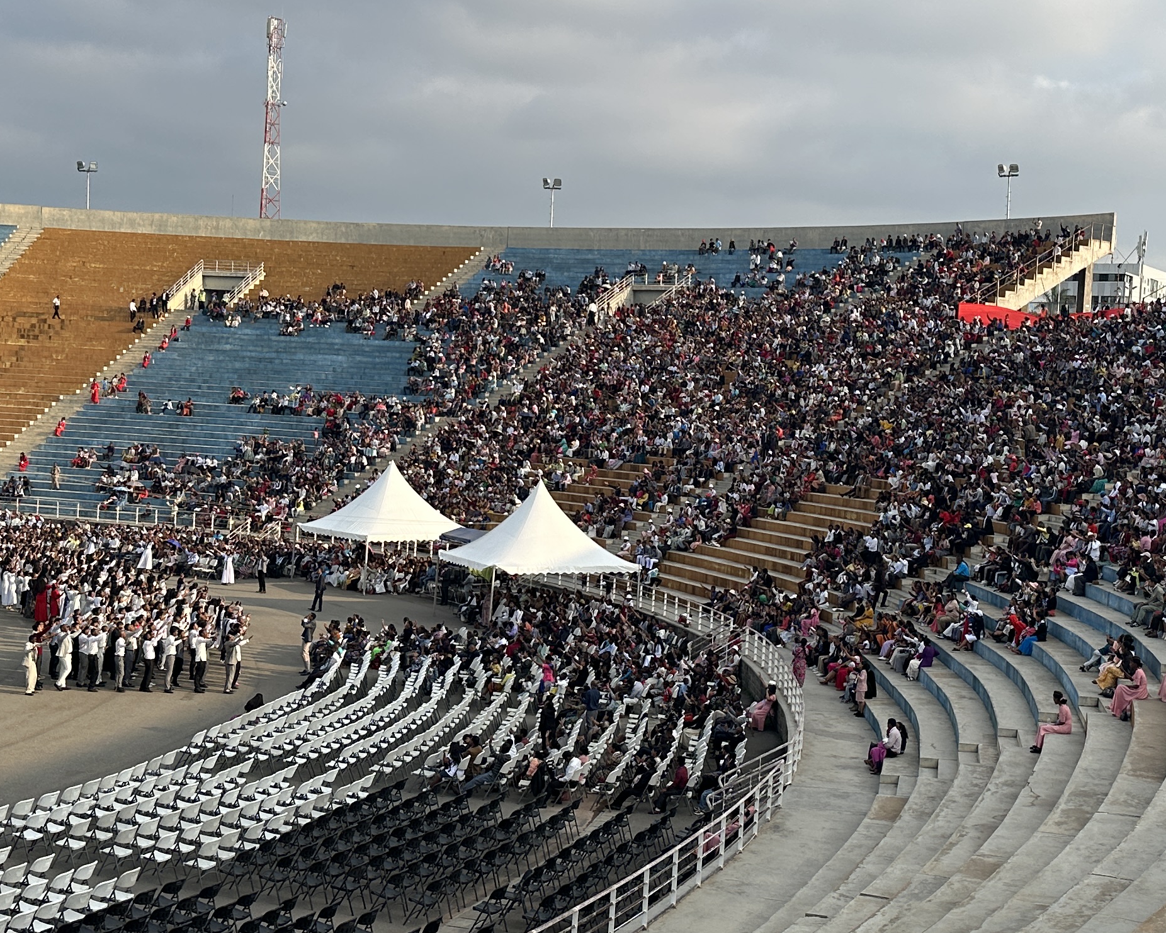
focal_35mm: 51
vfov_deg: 29.7
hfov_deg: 36.5
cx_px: 710
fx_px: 1760
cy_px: 456
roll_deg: -3.3
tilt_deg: -2.0
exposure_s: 1/3356
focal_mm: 6.86
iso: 80
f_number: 1.78
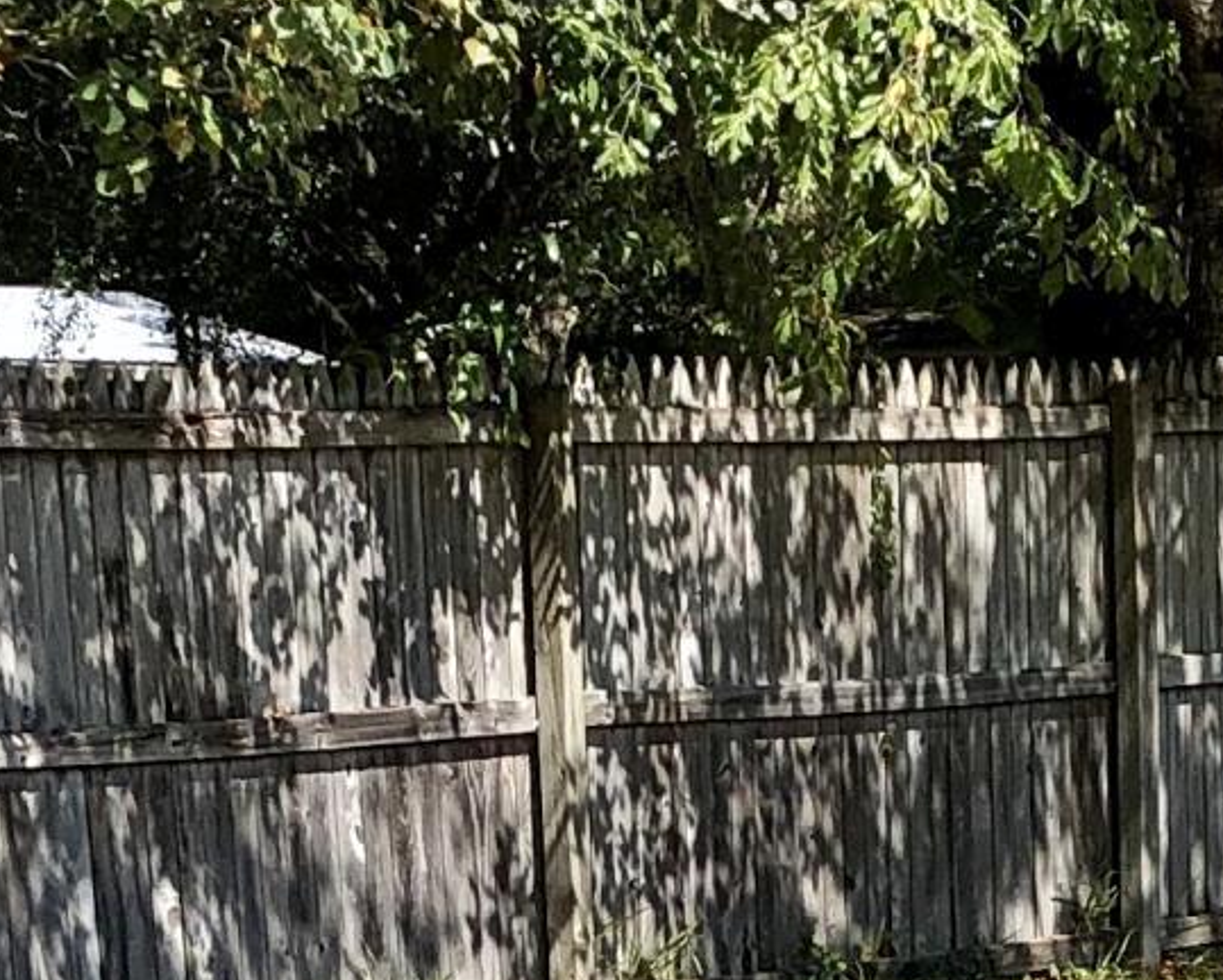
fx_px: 5506
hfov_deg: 12.6
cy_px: 1418
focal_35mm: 152
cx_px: 958
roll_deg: +1.0
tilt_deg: -9.7
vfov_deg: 9.9
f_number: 1.8
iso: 20
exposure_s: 1/1389
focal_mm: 4
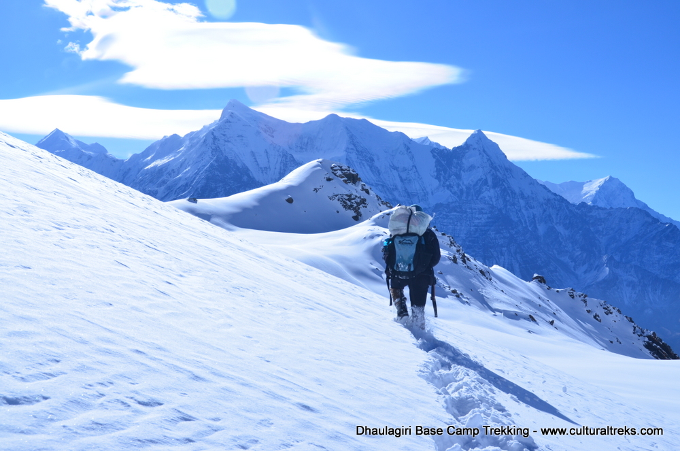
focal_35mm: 54
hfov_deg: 36.9
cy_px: 226
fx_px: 1018
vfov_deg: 25.0
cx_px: 340
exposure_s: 1/500
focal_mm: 36
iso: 200
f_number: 13
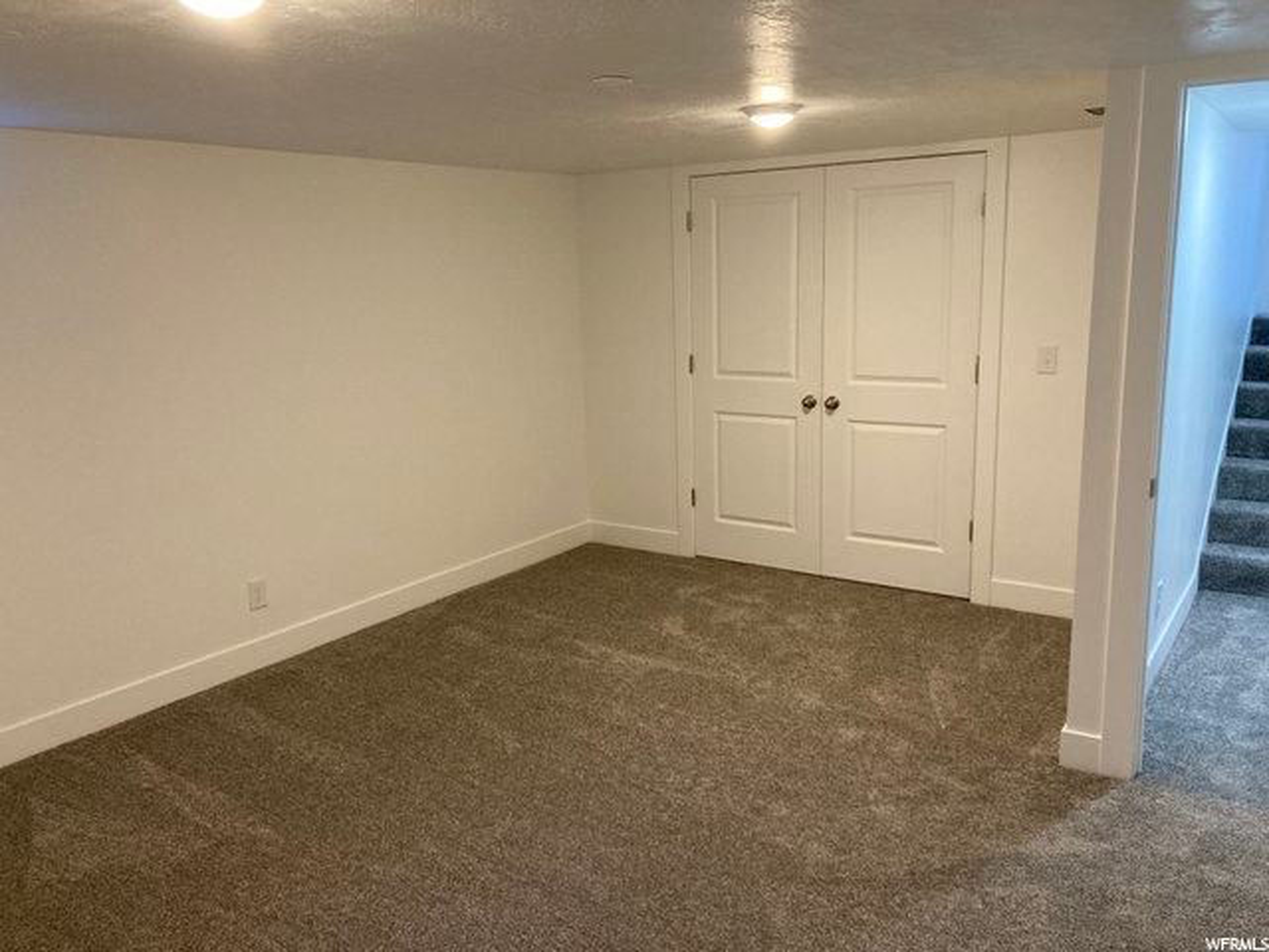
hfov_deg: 63.4
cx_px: 634
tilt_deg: -11.1
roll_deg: +1.9
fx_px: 1026
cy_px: 476
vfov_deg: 49.7
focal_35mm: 28
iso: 200
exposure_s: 1/60
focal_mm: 3.99
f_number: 1.8
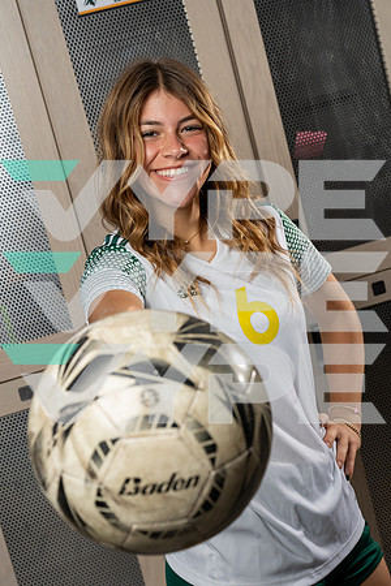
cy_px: 293
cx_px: 196
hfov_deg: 23.0
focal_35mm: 59
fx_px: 961
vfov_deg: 33.9
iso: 1000
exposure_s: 1/250
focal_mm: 59
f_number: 7.1
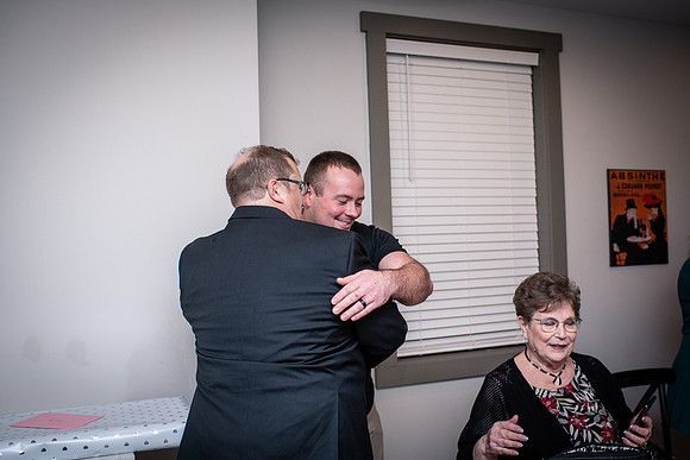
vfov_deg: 37.9
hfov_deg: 54.4
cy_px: 230
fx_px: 671
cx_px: 345
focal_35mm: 35
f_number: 3.5
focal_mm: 35
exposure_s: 1/200
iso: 500
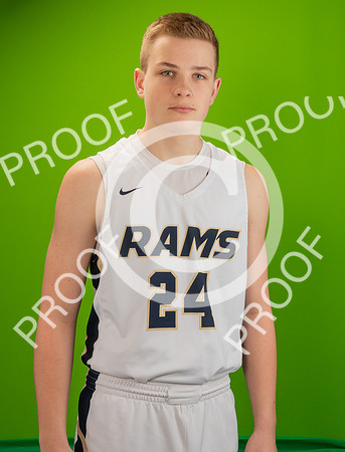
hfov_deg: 22.5
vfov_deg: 29.3
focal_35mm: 66
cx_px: 184
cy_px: 205
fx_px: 866
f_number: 20
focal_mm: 42
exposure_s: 1/60
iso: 800
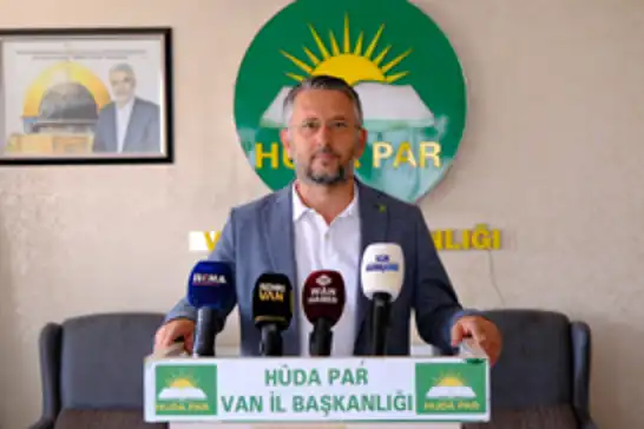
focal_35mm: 70
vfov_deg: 19.5
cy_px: 214
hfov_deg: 28.8
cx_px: 322
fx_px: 1252
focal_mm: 46.6
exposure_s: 1/200
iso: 1000
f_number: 4
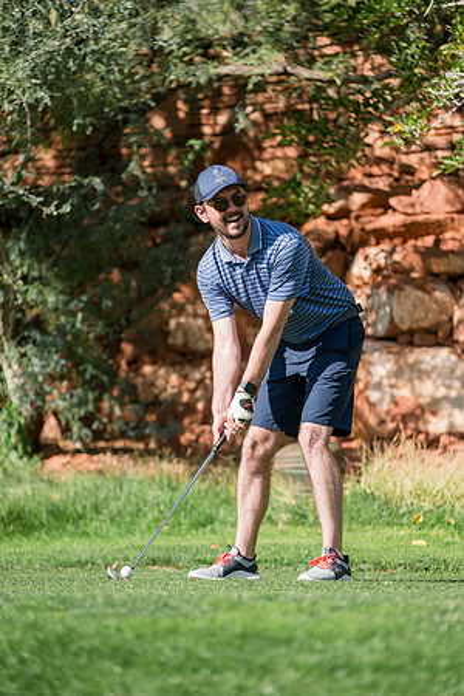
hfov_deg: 10.7
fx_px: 2474
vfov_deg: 16.0
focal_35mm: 128
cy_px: 348
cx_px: 232
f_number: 2.8
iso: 250
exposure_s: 1/2500
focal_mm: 128
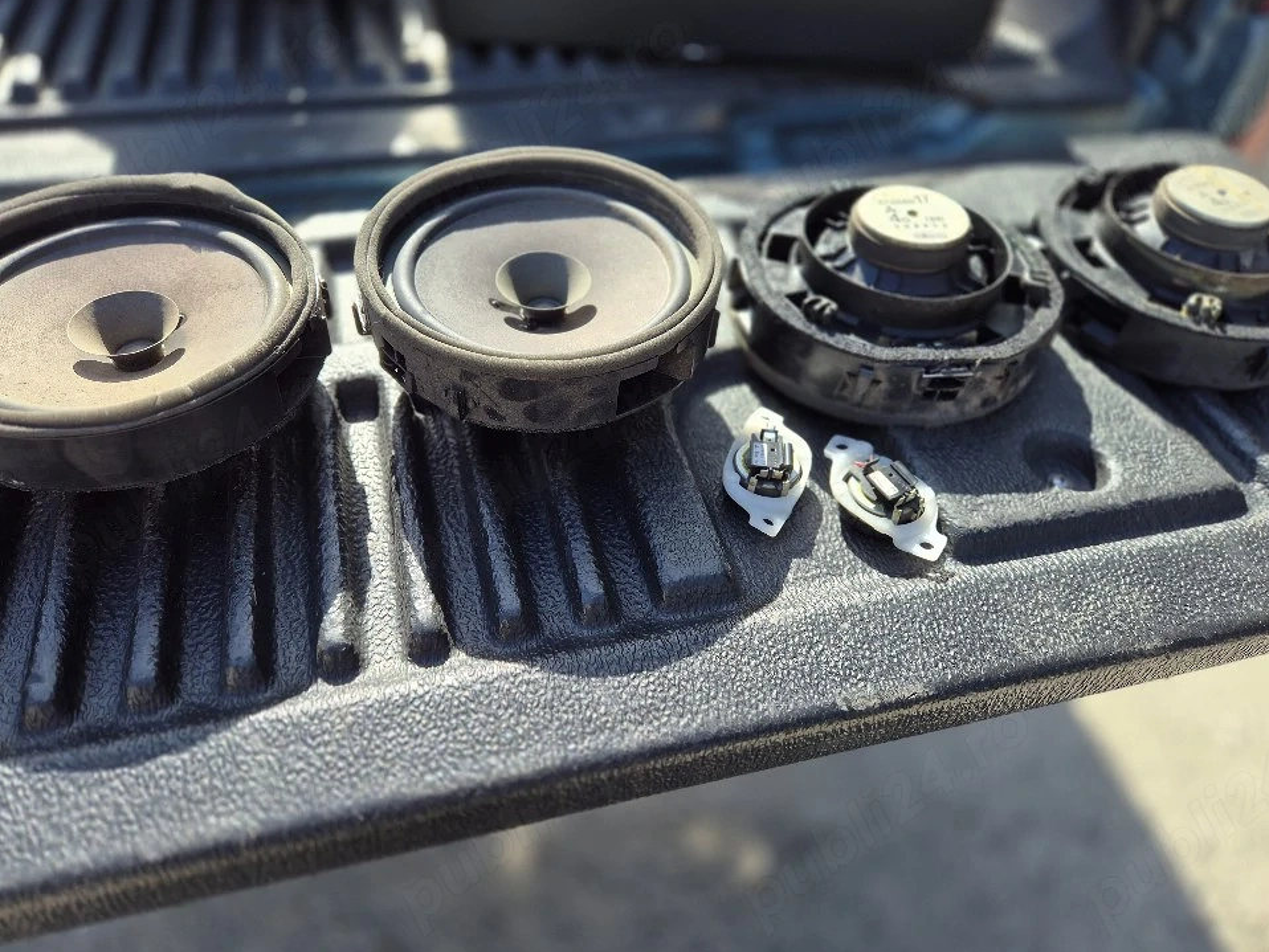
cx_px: 631
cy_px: 479
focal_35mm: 24
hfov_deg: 71.6
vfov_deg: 56.8
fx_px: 880
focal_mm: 5.4
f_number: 1.8
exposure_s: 1/769
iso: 25
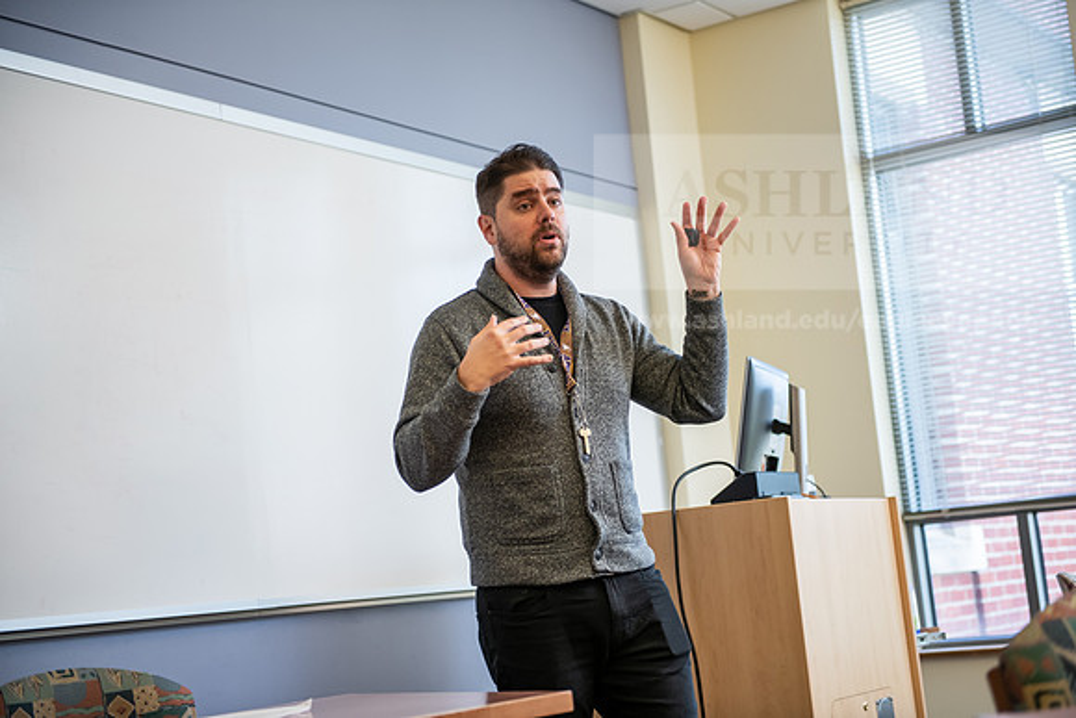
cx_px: 538
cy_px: 359
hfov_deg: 32.4
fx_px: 1853
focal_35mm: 62
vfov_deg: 21.9
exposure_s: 1/200
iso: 800
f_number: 2.8
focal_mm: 62
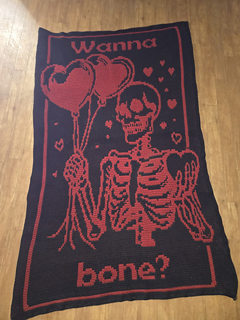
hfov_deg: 58.8
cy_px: 160
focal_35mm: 23
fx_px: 213
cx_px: 120
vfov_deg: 74.0
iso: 1600
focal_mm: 5.4
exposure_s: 1/8
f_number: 1.8
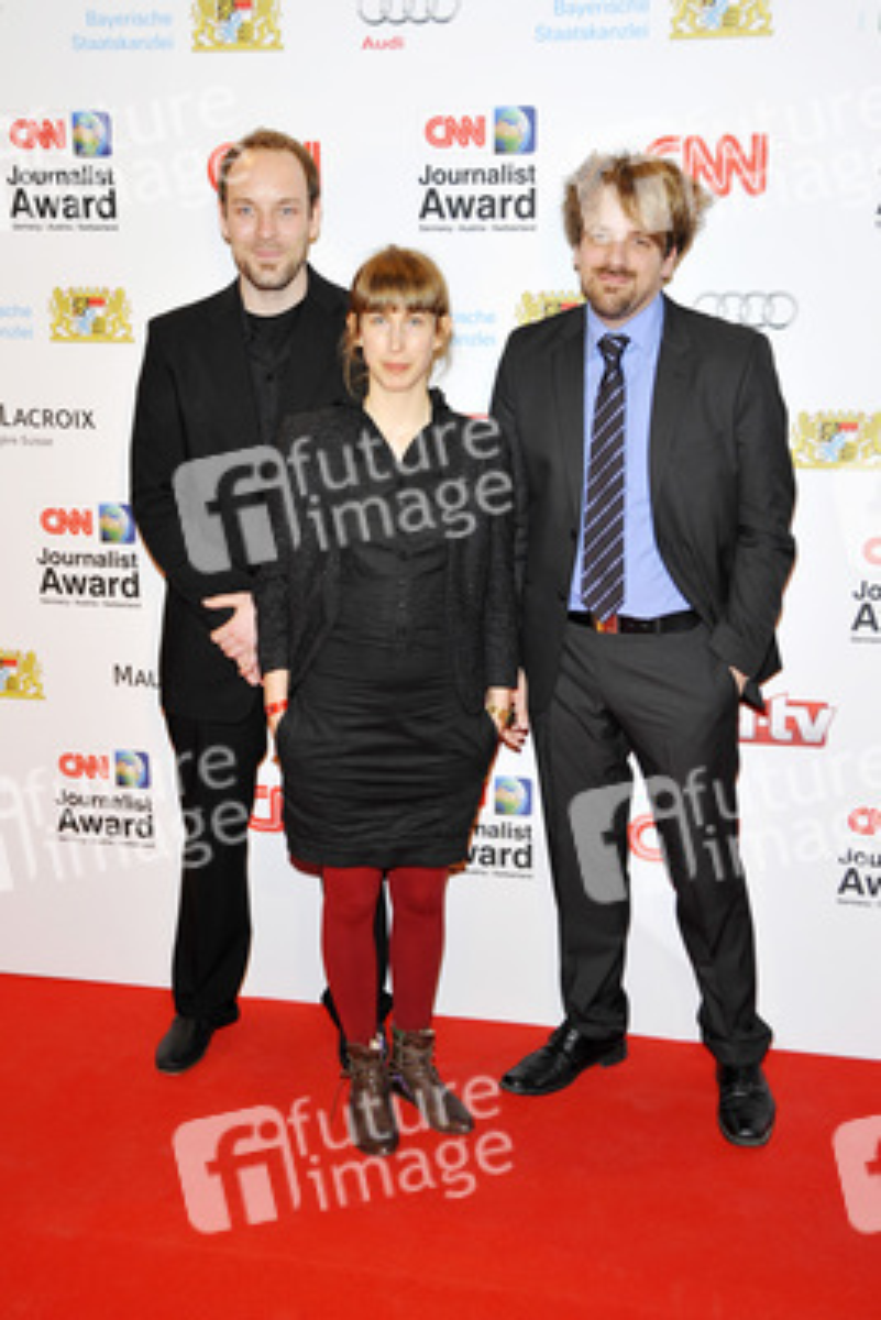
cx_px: 440
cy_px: 660
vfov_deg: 46.4
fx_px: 1540
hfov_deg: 31.9
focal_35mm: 42
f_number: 6.3
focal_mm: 42
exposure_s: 1/250
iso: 640
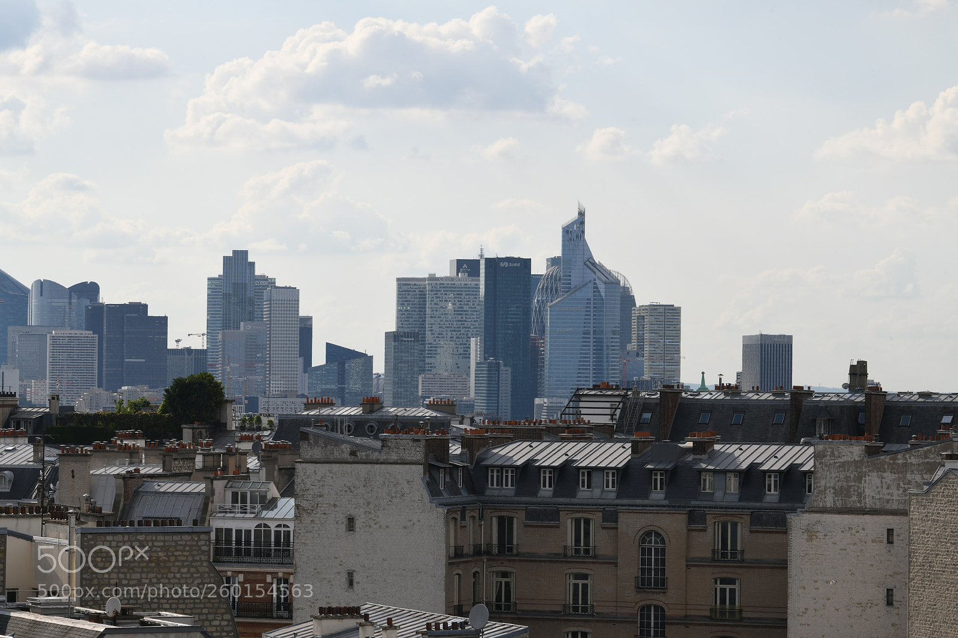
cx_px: 479
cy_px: 319
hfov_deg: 14.7
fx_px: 3725
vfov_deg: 9.8
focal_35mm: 140
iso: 160
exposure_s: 1/160
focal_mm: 140
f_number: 16
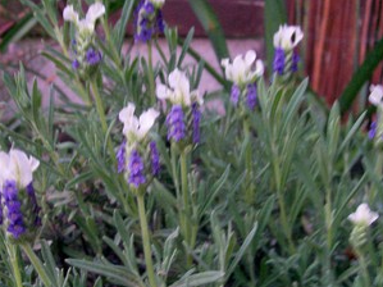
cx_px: 138
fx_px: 586
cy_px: 149
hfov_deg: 35.9
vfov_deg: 27.5
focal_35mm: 53
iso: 160
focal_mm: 6
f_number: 2.7
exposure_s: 1/8
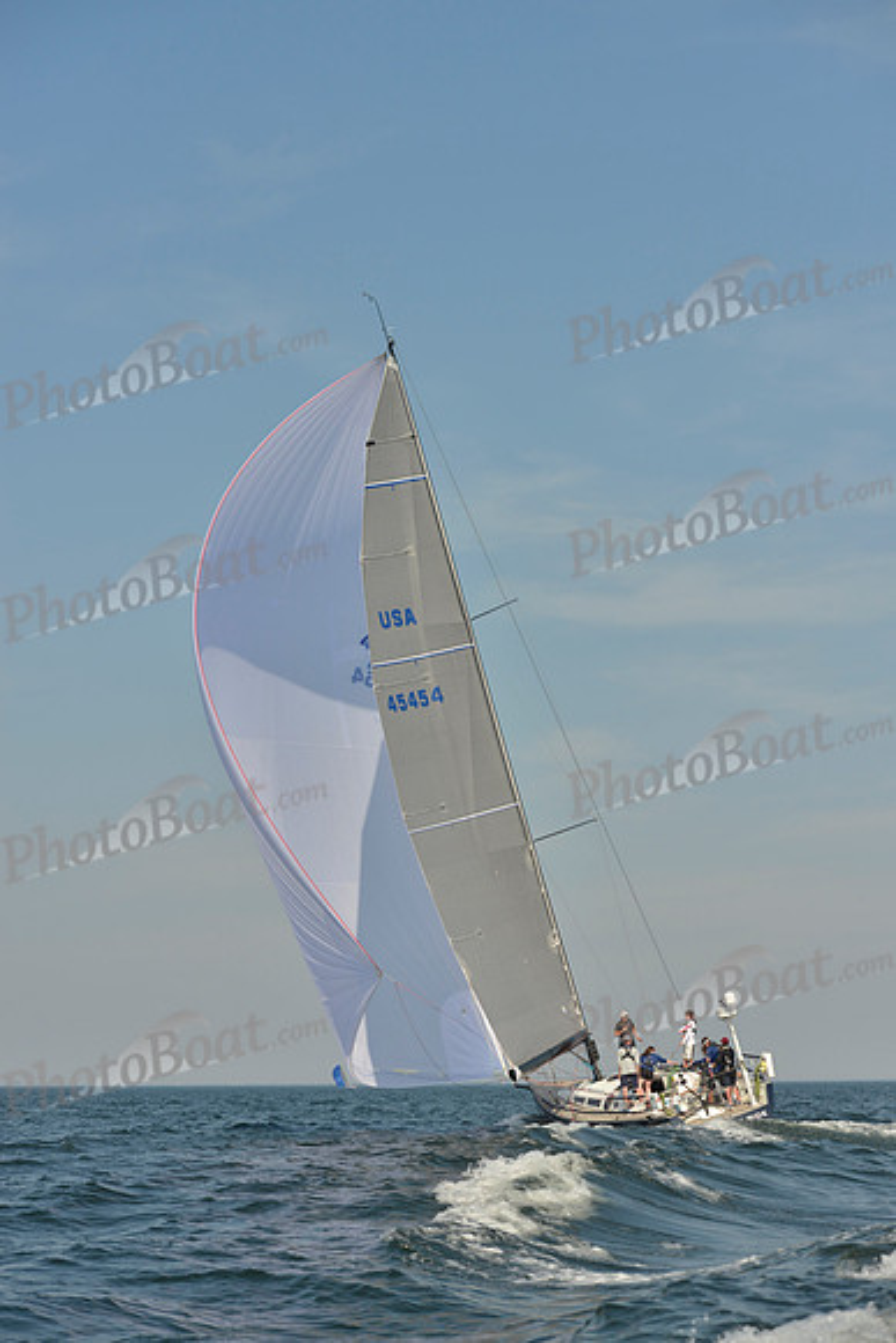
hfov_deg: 19.5
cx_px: 448
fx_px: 2612
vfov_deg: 28.8
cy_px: 672
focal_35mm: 70
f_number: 7.1
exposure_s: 1/1600
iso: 200
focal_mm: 70
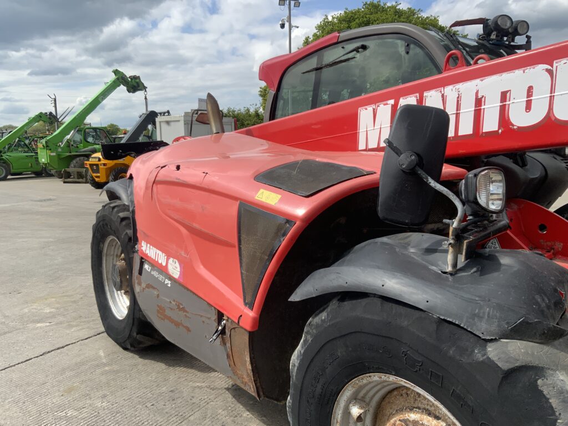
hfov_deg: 61.7
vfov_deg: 48.2
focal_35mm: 29
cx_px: 284
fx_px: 476
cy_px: 213
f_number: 1.8
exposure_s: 1/1577
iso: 16
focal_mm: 3
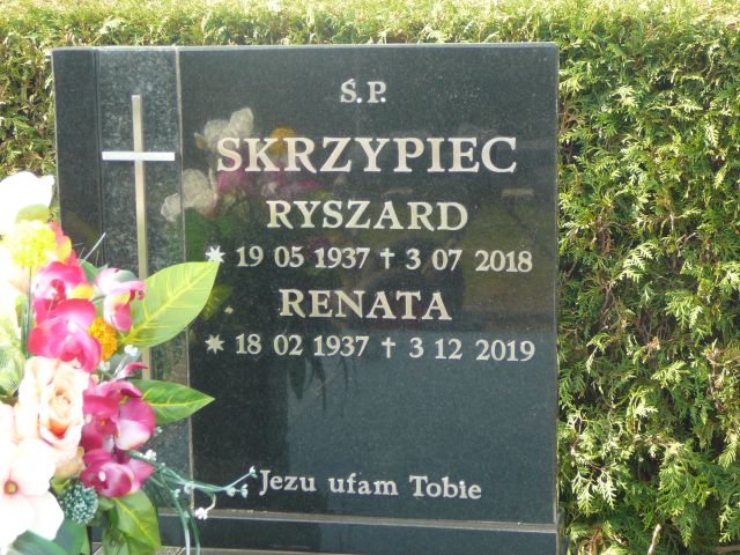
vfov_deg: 19.1
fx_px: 1646
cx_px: 370
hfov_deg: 25.3
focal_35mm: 77
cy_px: 278
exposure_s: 1/60
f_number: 3.7
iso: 80
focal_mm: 11.5
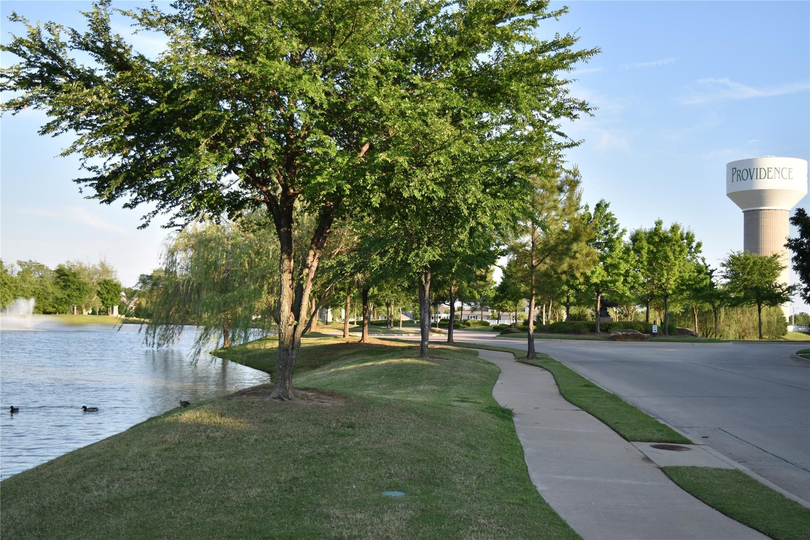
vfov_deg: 33.0
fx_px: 911
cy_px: 270
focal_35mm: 40
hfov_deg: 47.9
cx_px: 405
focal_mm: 27
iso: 100
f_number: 4
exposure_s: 1/400
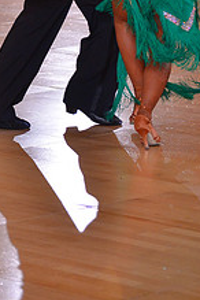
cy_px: -78
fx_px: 2475
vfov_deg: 6.9
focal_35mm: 297
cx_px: 31
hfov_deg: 4.6
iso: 2000
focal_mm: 112
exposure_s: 1/250
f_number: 5.3
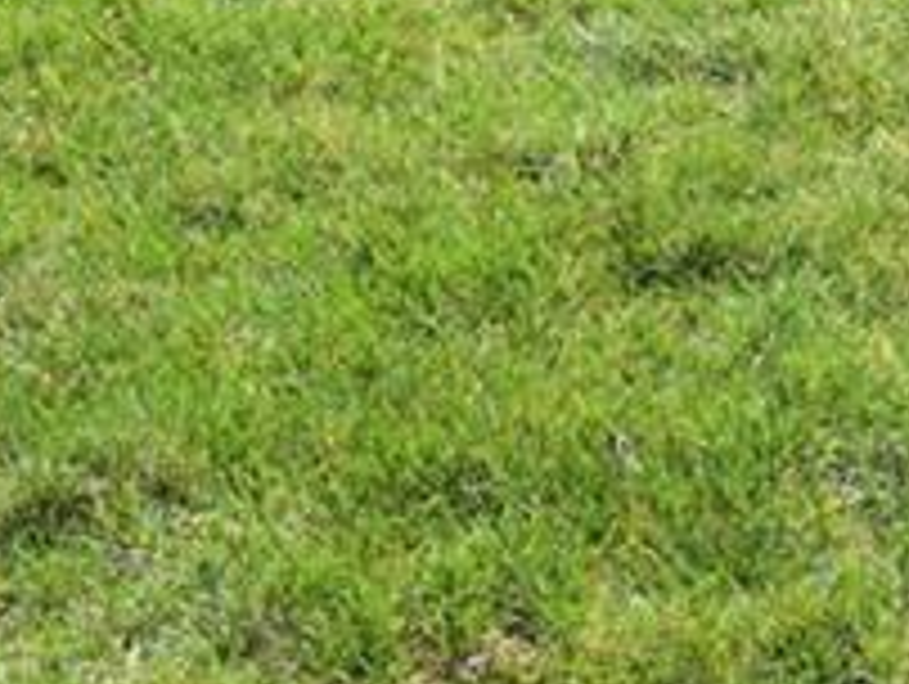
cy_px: -544
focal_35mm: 175
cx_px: 1593
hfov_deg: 10.6
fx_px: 4601
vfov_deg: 8.2
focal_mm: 24
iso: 200
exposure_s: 1/250
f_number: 8
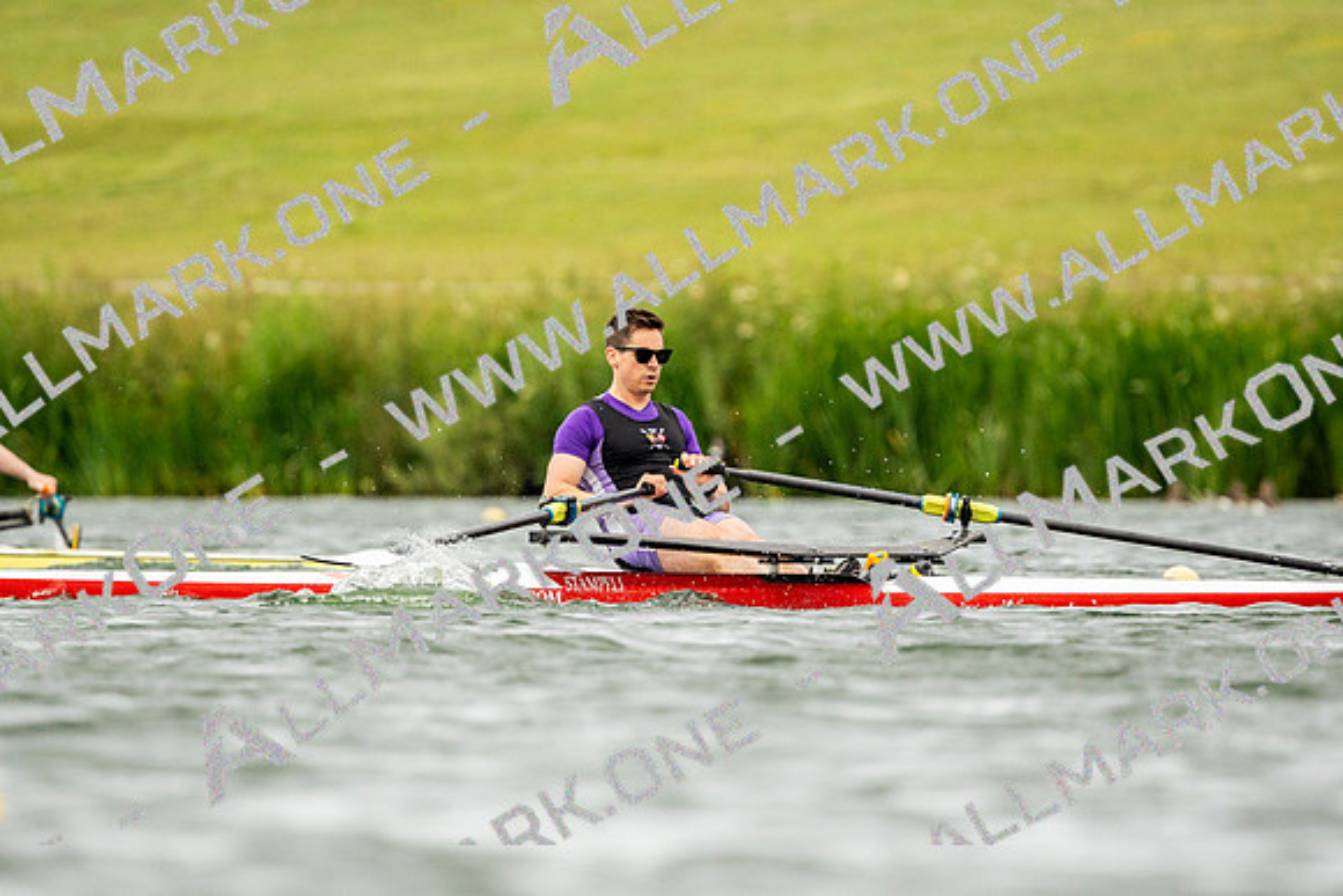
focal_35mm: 900
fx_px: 33581
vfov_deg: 1.5
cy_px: 448
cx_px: 672
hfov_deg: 2.3
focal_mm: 600
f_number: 6.3
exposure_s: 1/2000
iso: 1250
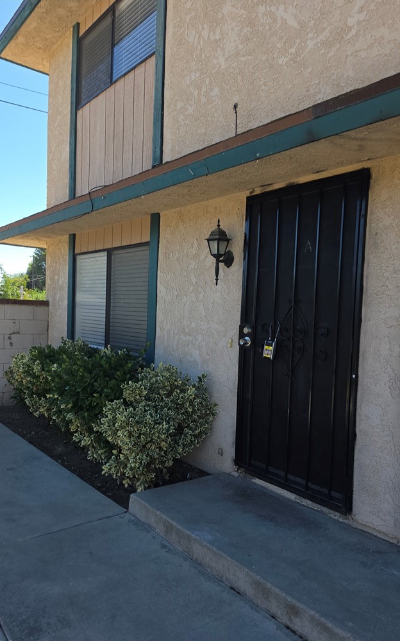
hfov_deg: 49.2
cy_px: 327
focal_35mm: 25
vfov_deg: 72.5
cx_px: 179
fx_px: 436
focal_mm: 6.5
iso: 10
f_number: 1.4
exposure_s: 1/387
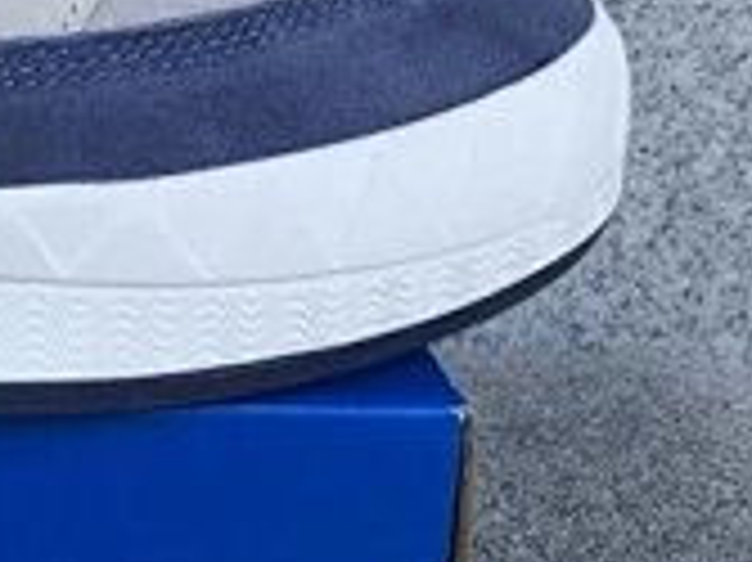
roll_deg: -0.8
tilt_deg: -20.9
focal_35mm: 119
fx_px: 2583
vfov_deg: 12.4
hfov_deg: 15.4
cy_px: 270
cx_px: -351
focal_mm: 3.3
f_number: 2.4
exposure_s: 1/360
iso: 25
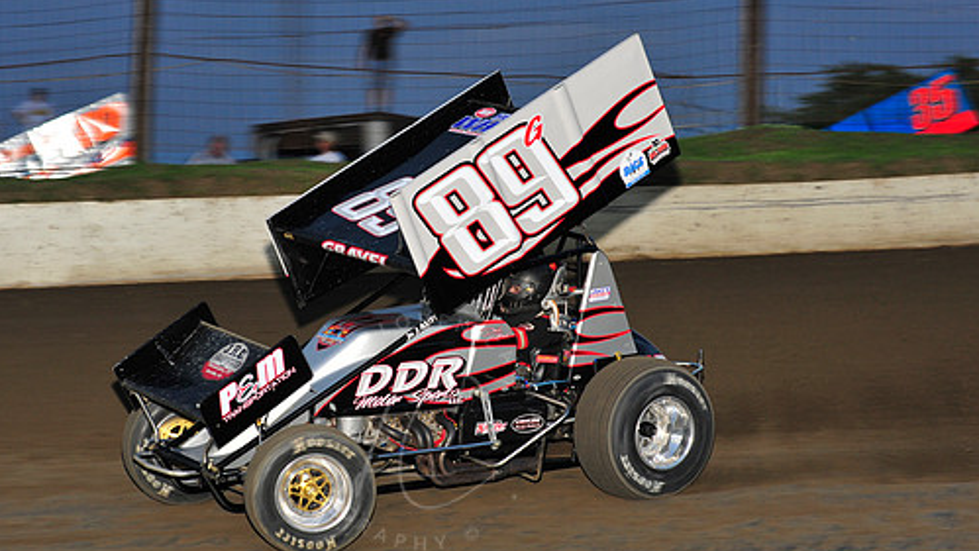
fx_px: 2908
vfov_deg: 10.8
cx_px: 424
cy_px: 251
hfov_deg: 19.1
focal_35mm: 112
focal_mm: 92
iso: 640
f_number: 6.3
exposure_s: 1/320
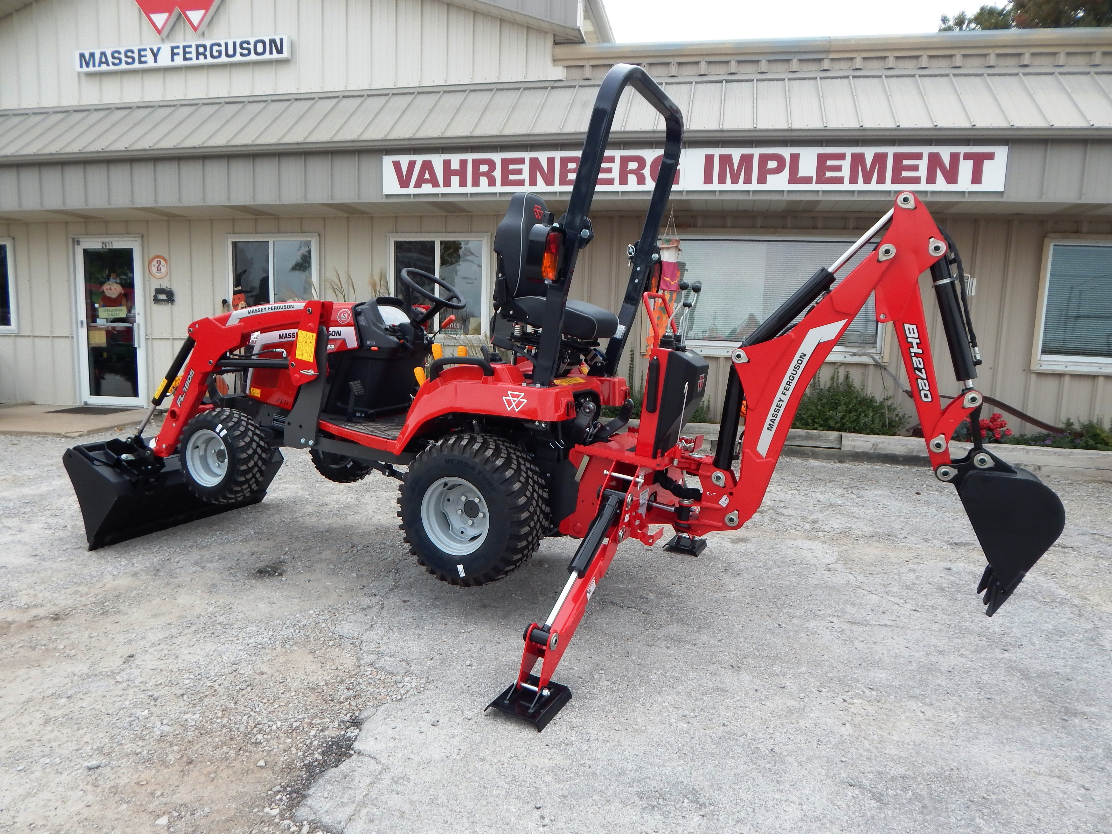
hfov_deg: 76.4
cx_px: 556
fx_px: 707
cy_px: 417
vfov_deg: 61.1
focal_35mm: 22
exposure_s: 1/320
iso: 125
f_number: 3
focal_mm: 4
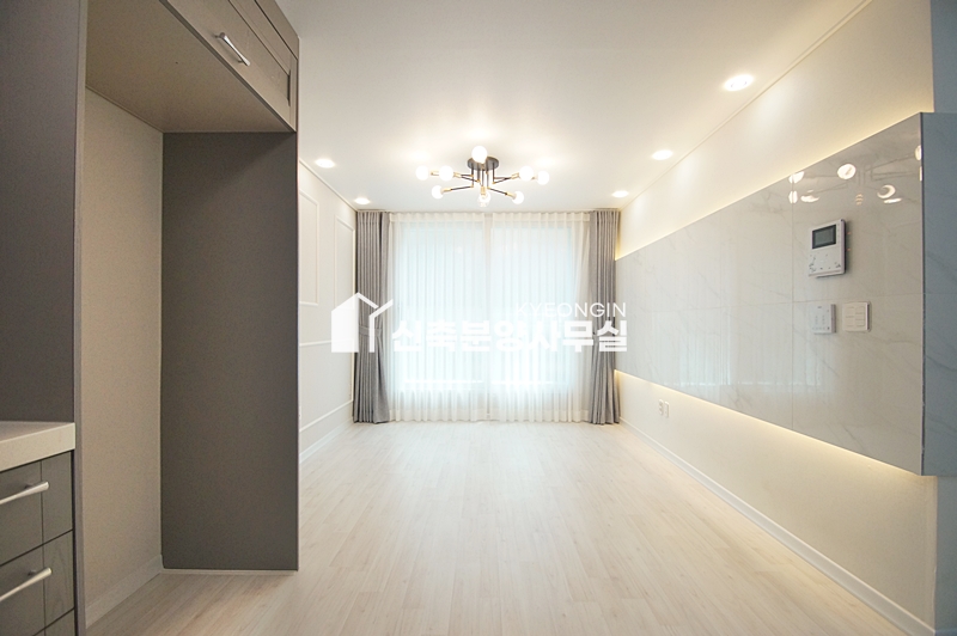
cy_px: 318
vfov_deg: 72.0
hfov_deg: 95.0
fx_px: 438
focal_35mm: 16
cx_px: 478
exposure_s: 1/400
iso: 800
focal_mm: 11
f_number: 3.5
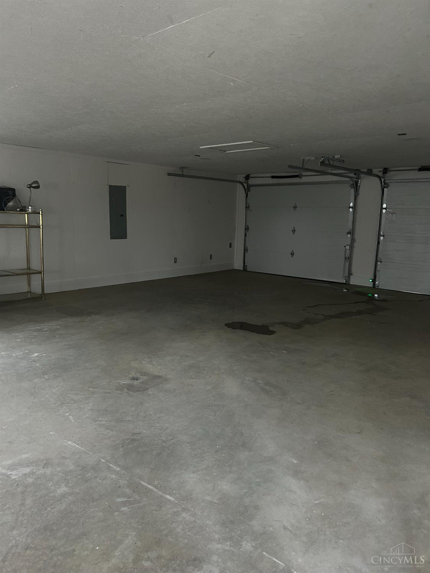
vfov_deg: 67.3
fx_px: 431
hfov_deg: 53.1
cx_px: 215
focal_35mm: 26
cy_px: 286
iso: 640
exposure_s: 1/30
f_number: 1.5
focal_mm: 5.7
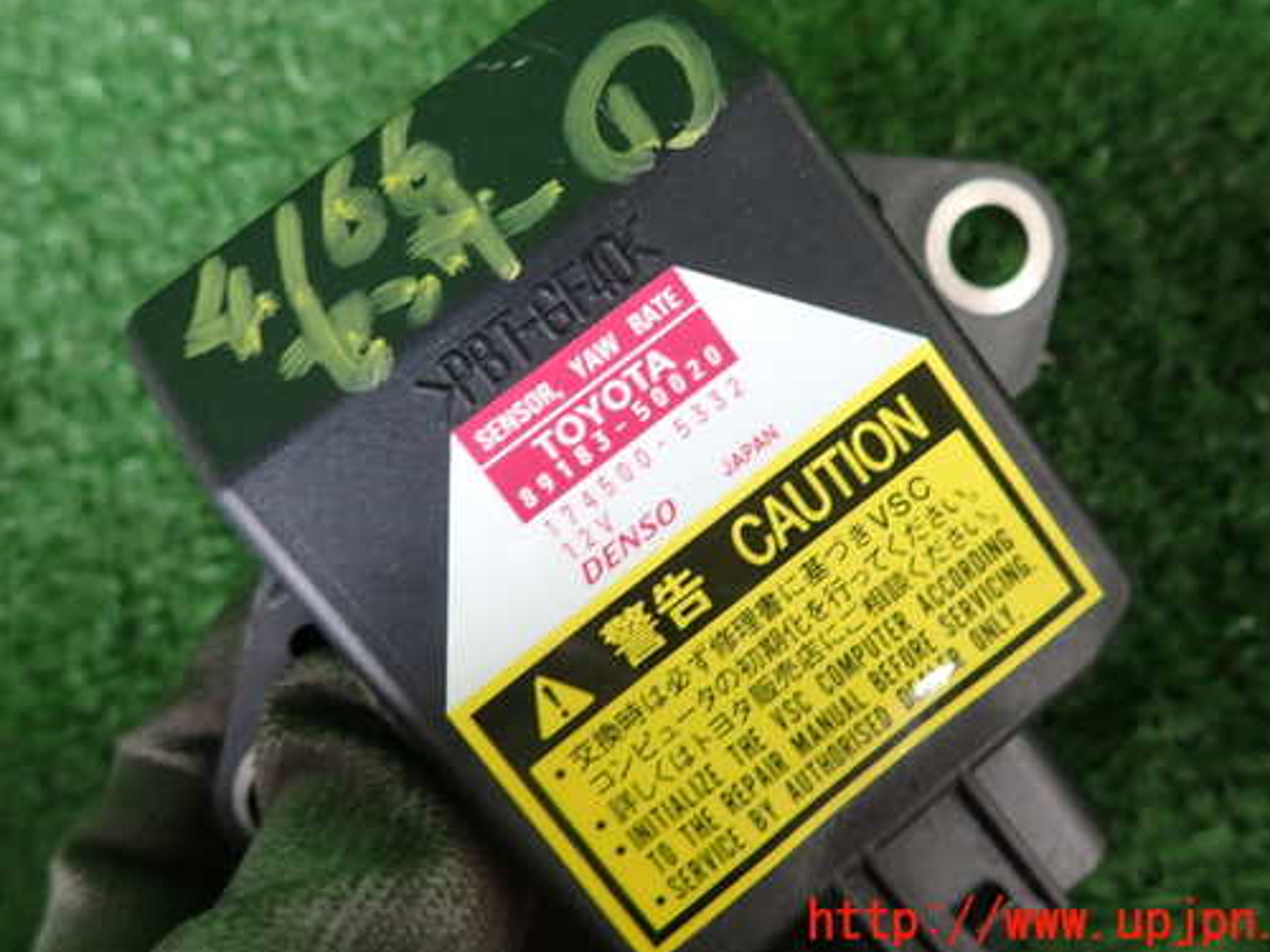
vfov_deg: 46.5
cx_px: 620
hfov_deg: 60.0
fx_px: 1101
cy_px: 383
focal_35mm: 30
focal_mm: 4.5
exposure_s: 1/40
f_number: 2
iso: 200
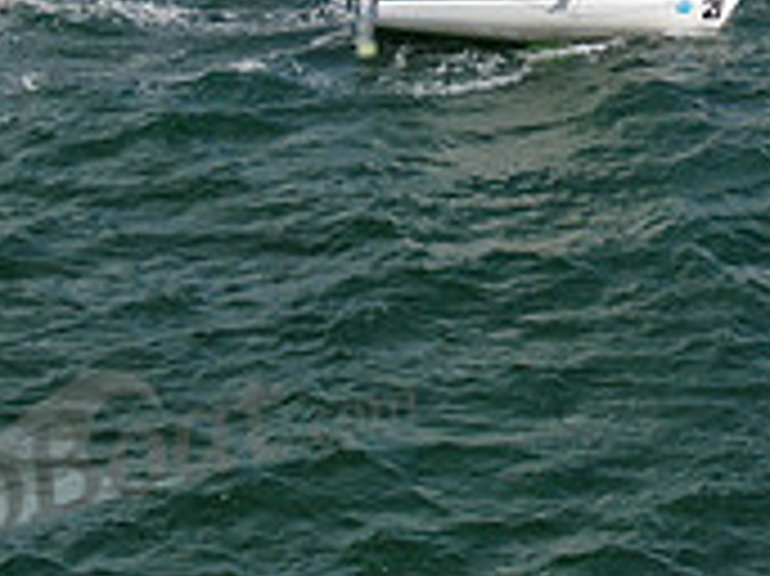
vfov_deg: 9.1
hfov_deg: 12.1
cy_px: 142
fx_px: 3623
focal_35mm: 163
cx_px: 684
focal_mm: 8.6
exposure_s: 1/1250
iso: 100
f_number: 3.8
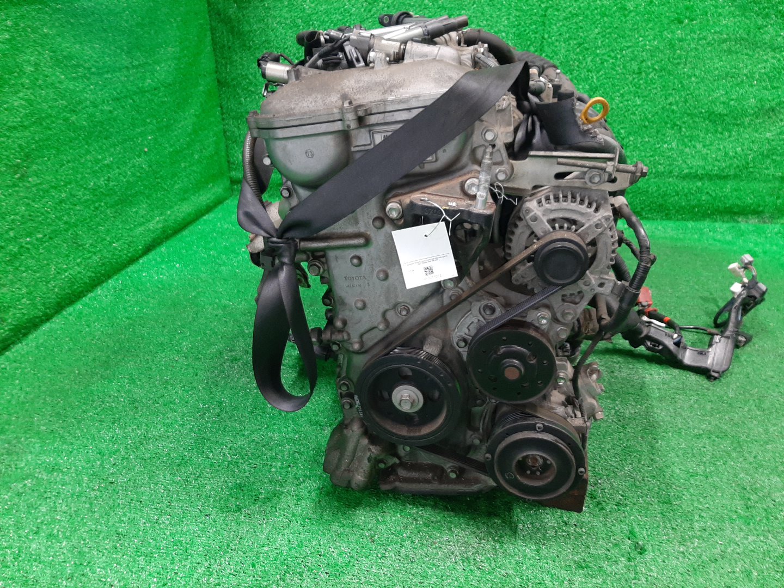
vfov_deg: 53.1
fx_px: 589
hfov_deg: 67.3
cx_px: 392
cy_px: 294
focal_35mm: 26
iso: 197
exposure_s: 1/50
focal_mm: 3.93
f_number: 1.7
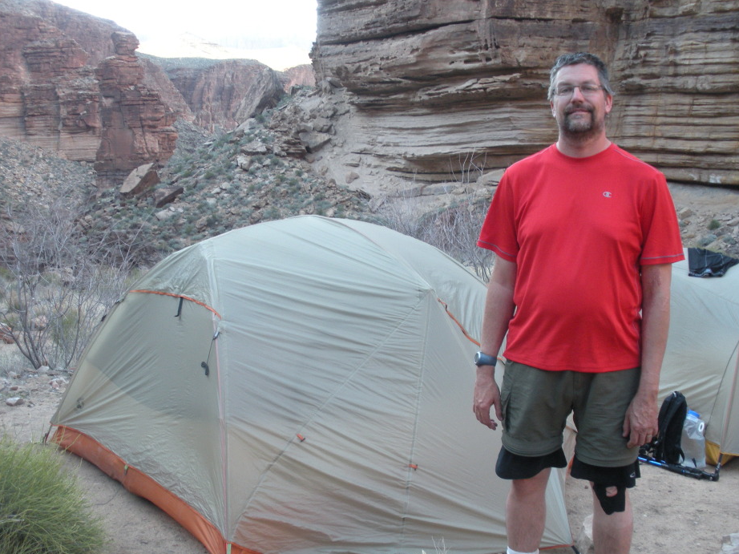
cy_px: 277
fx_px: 854
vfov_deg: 35.9
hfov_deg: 46.8
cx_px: 386
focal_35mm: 40
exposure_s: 1/59.8
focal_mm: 6.3
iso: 149
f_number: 3.5
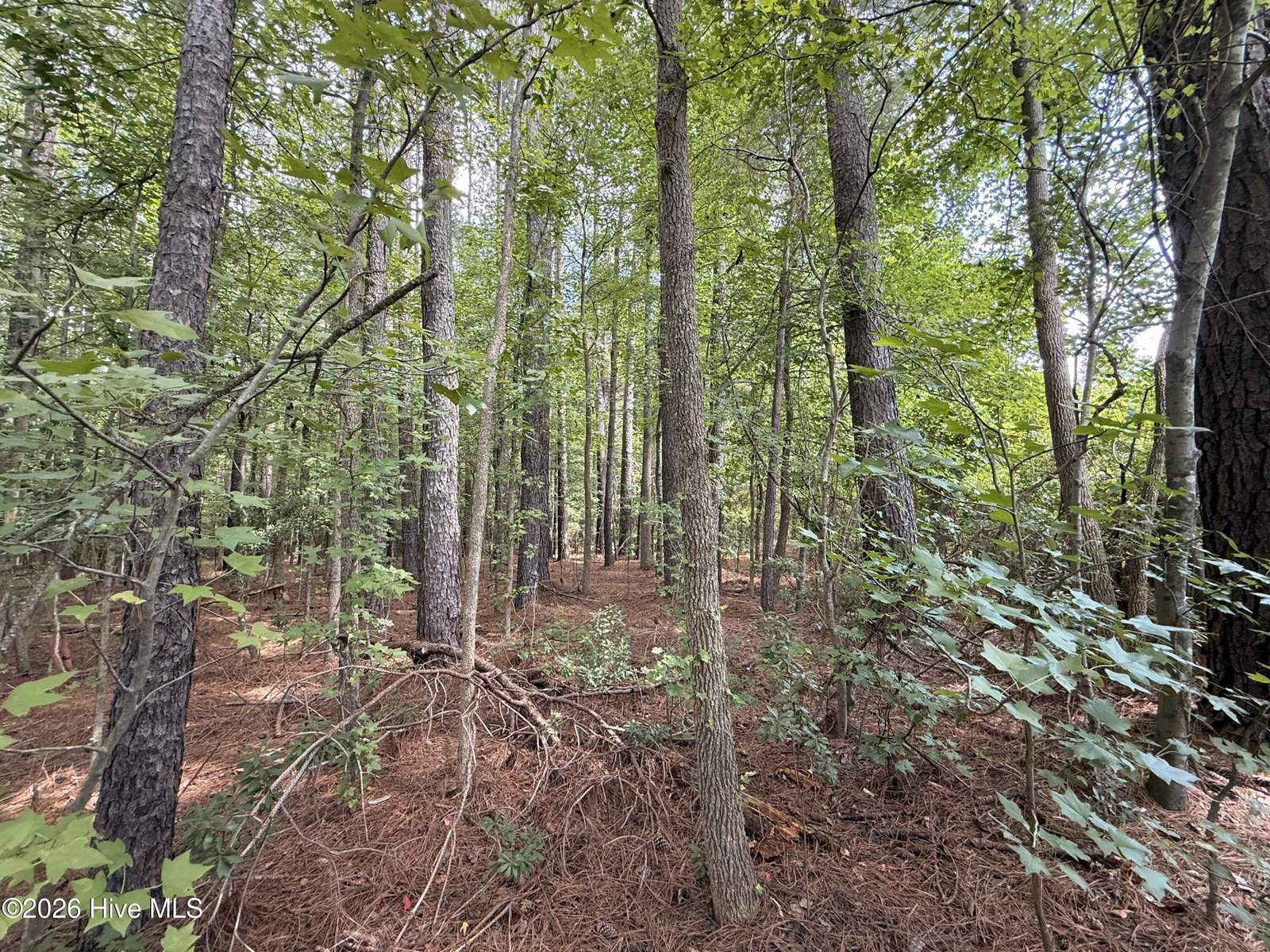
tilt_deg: +6.1
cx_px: 635
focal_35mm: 14
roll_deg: +1.9
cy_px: 476
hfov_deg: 102.1
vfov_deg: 85.7
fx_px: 514
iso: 160
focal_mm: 2.22
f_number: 2.2
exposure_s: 1/99
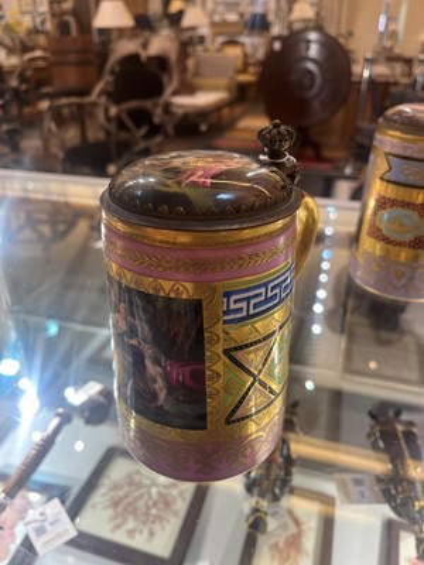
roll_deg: -1.2
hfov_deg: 53.1
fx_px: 425
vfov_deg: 67.3
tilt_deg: -28.1
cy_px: 282
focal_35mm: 26
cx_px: 212
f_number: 1.6
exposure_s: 1/100
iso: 125
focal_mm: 5.1
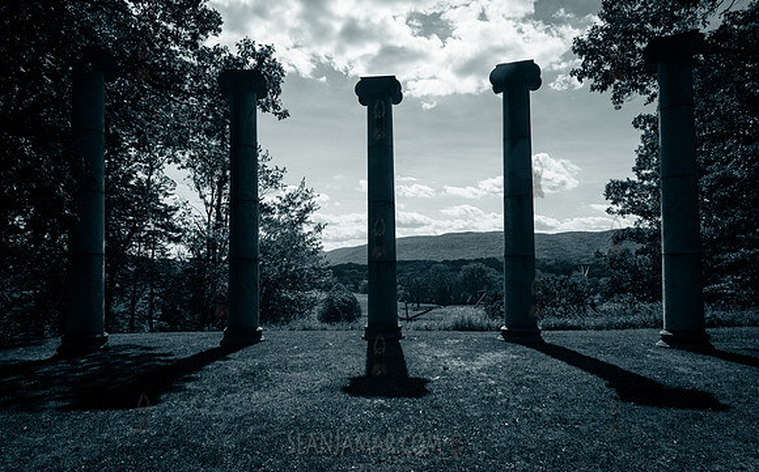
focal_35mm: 24
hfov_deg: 73.7
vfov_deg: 50.0
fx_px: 506
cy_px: 253
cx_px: 380
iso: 100
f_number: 9
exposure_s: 1/250
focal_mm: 24
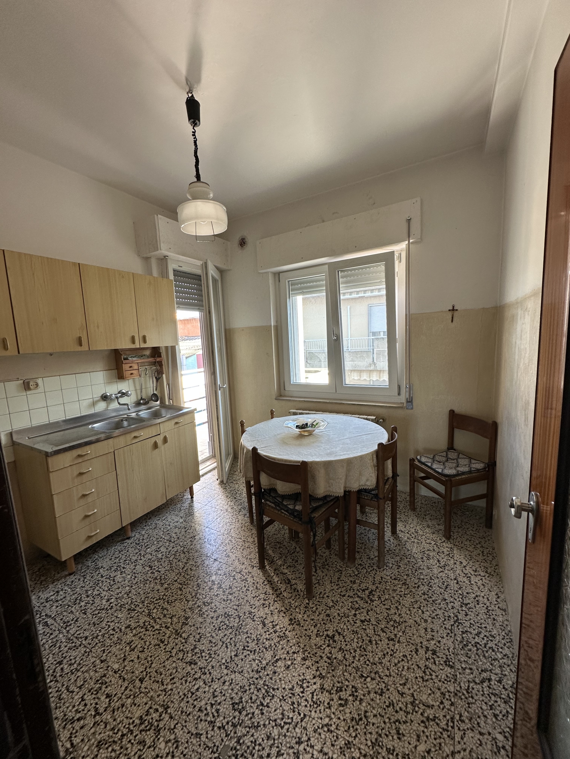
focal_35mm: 14
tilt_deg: -7.6
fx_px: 307
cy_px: 380
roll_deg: +2.9
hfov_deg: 85.7
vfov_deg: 102.1
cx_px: 285
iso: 100
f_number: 2.2
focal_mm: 2.22
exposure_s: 1/99
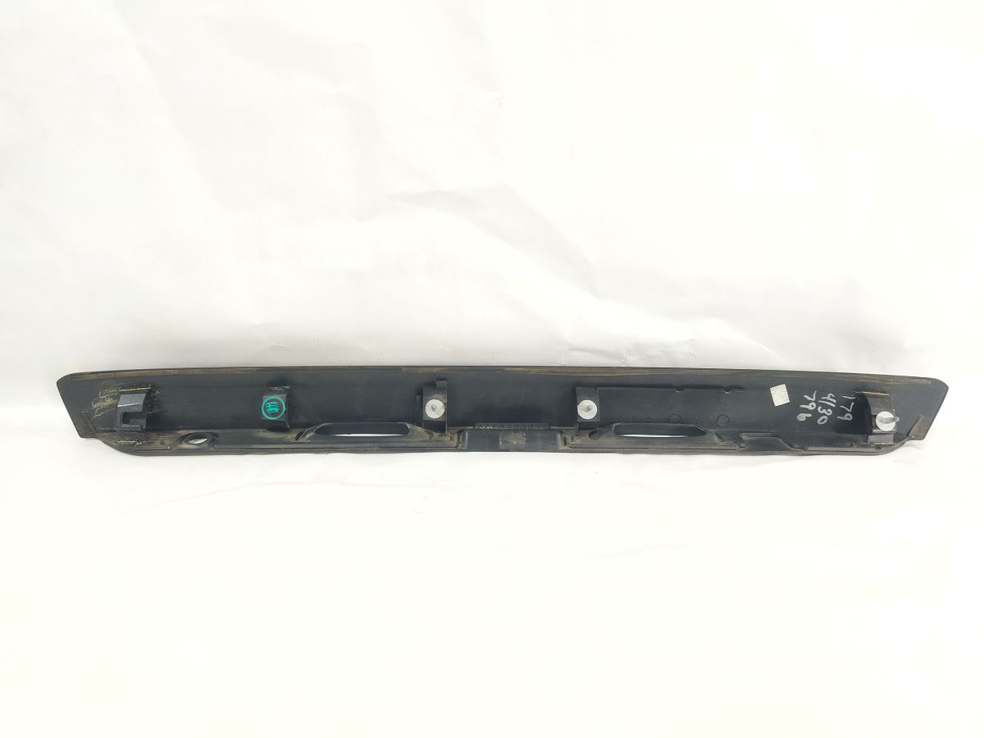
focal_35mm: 27
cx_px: 492
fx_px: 768
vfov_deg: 51.4
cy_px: 369
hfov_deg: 65.3
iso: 322
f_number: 1.79
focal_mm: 4.71
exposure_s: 1/50
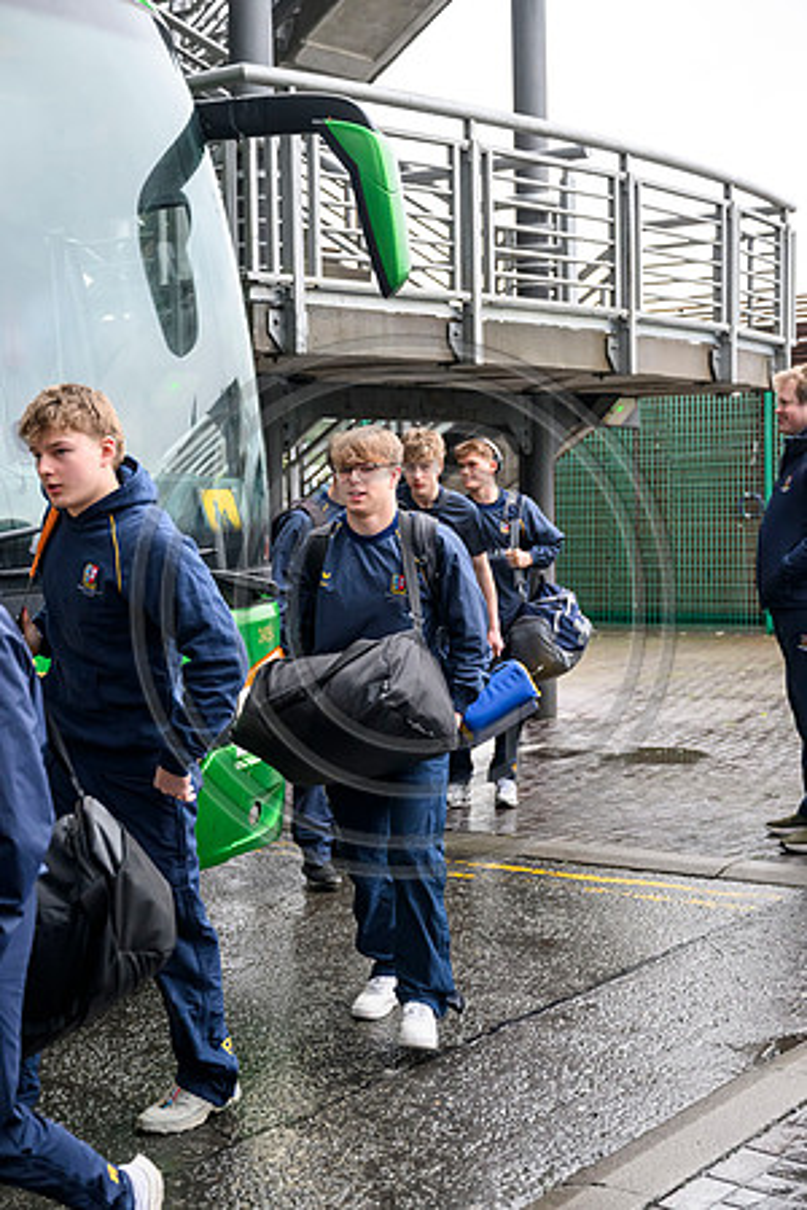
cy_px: 605
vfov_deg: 36.2
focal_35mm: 55
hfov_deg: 24.6
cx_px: 404
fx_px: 1849
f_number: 3.5
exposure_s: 1/640
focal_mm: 55
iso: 3200
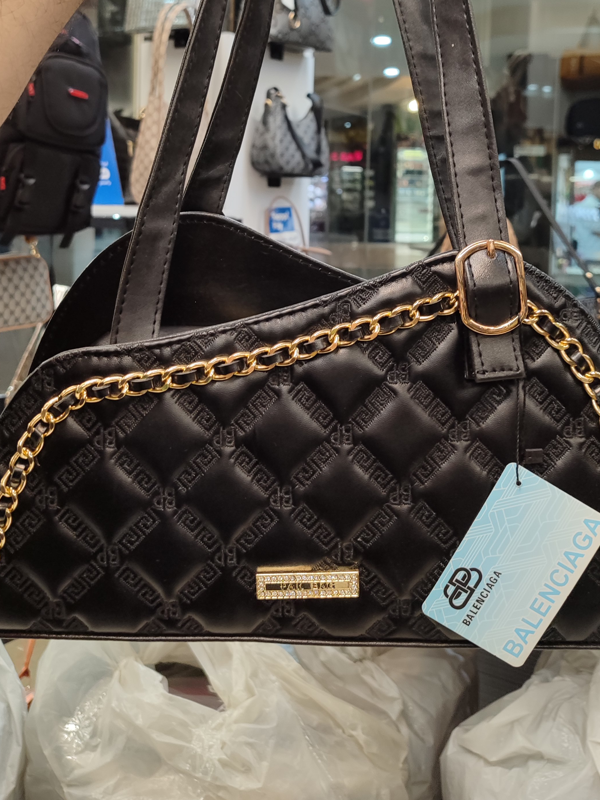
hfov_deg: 39.6
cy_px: 242
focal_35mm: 36
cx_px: 311
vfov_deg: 50.1
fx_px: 832
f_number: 1.89
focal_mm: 5.95
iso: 53
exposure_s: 1/50
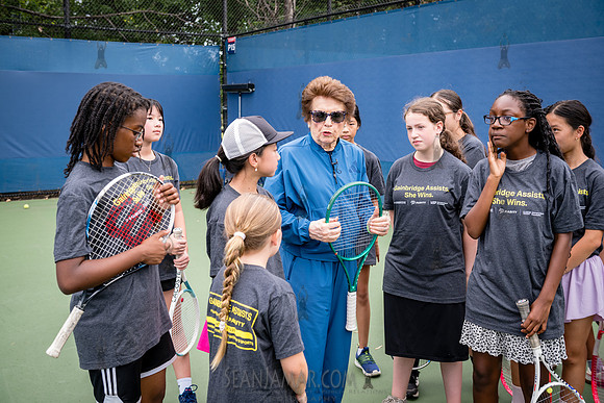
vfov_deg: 33.4
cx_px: 302
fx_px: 671
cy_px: 202
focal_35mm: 40
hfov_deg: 48.4
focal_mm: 40
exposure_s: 1/320
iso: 400
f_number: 4.5
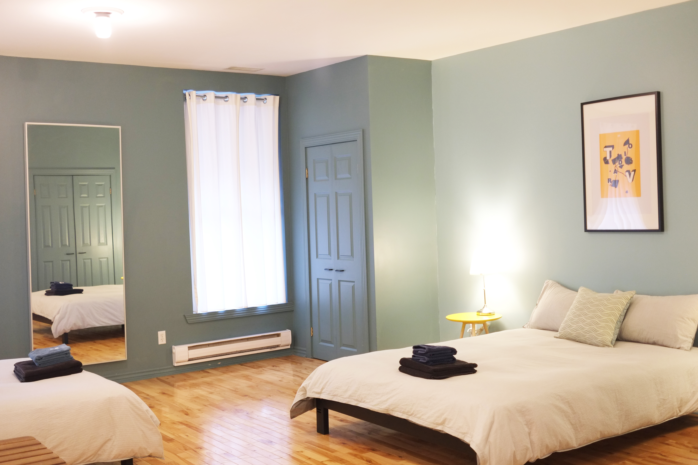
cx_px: 349
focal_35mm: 41
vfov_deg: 32.6
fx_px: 795
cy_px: 232
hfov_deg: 47.4
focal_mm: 27
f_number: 2.8
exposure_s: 1/28
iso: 800
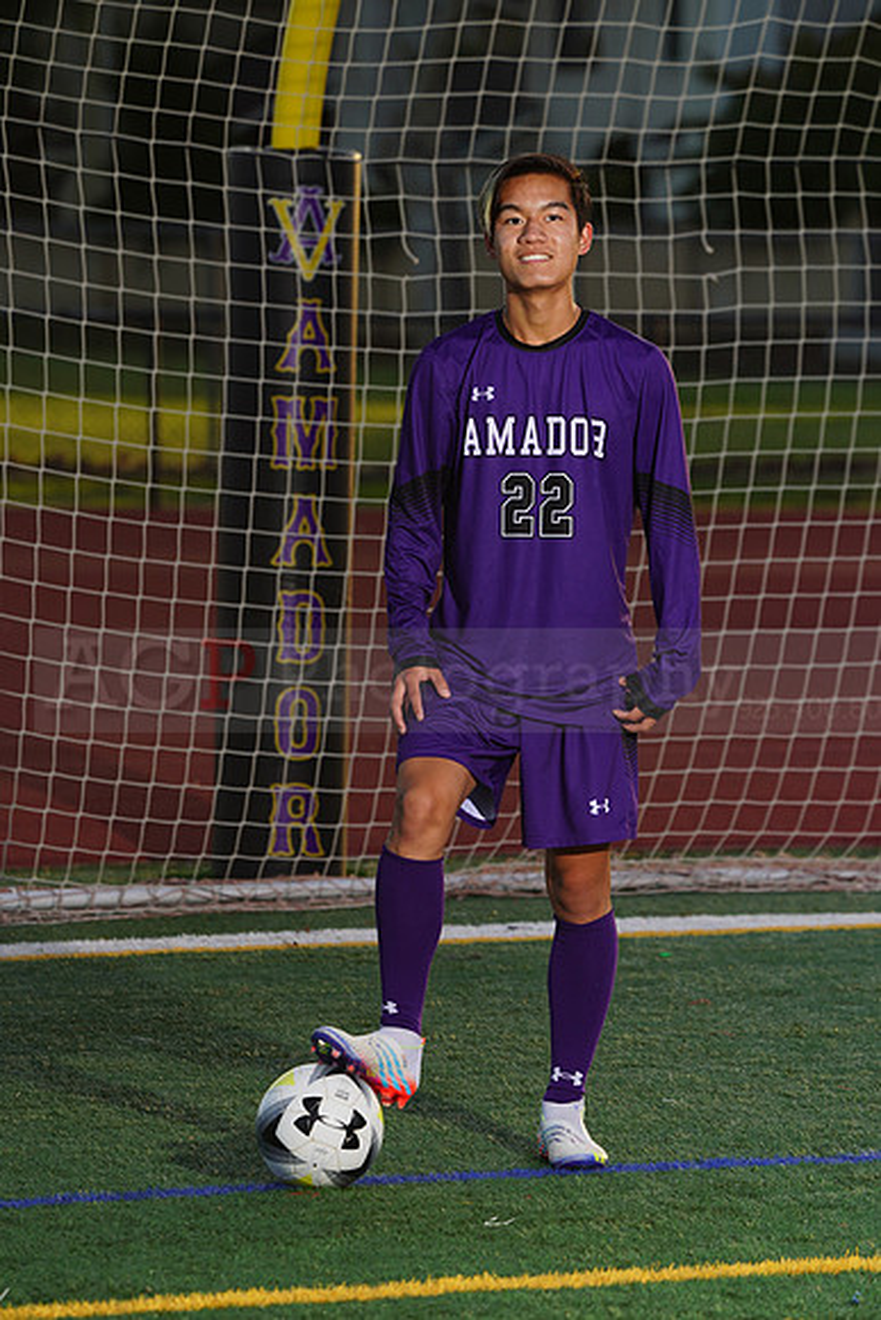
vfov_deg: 8.3
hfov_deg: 5.6
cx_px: 440
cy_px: 660
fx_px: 9061
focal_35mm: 247
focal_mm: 247
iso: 100
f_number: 7.1
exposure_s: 1/200
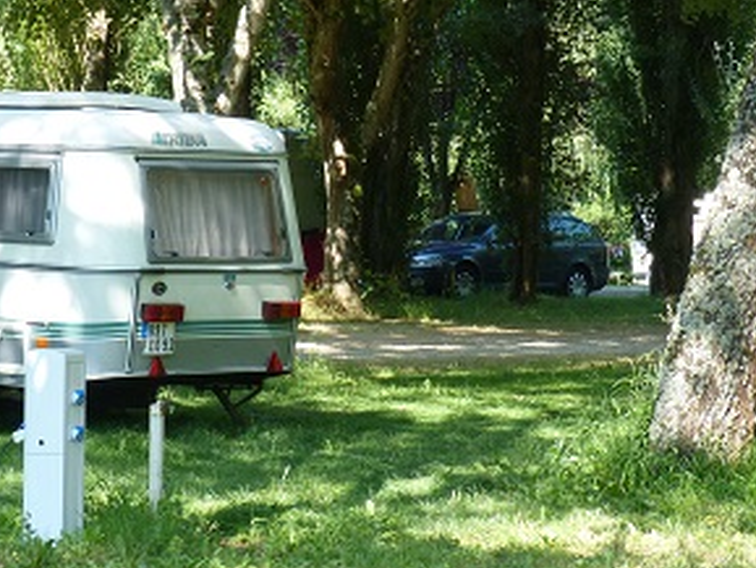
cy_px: 147
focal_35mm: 162
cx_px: 387
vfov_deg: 9.2
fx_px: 3539
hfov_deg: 12.2
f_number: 3.5
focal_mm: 14.1
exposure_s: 1/125
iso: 100
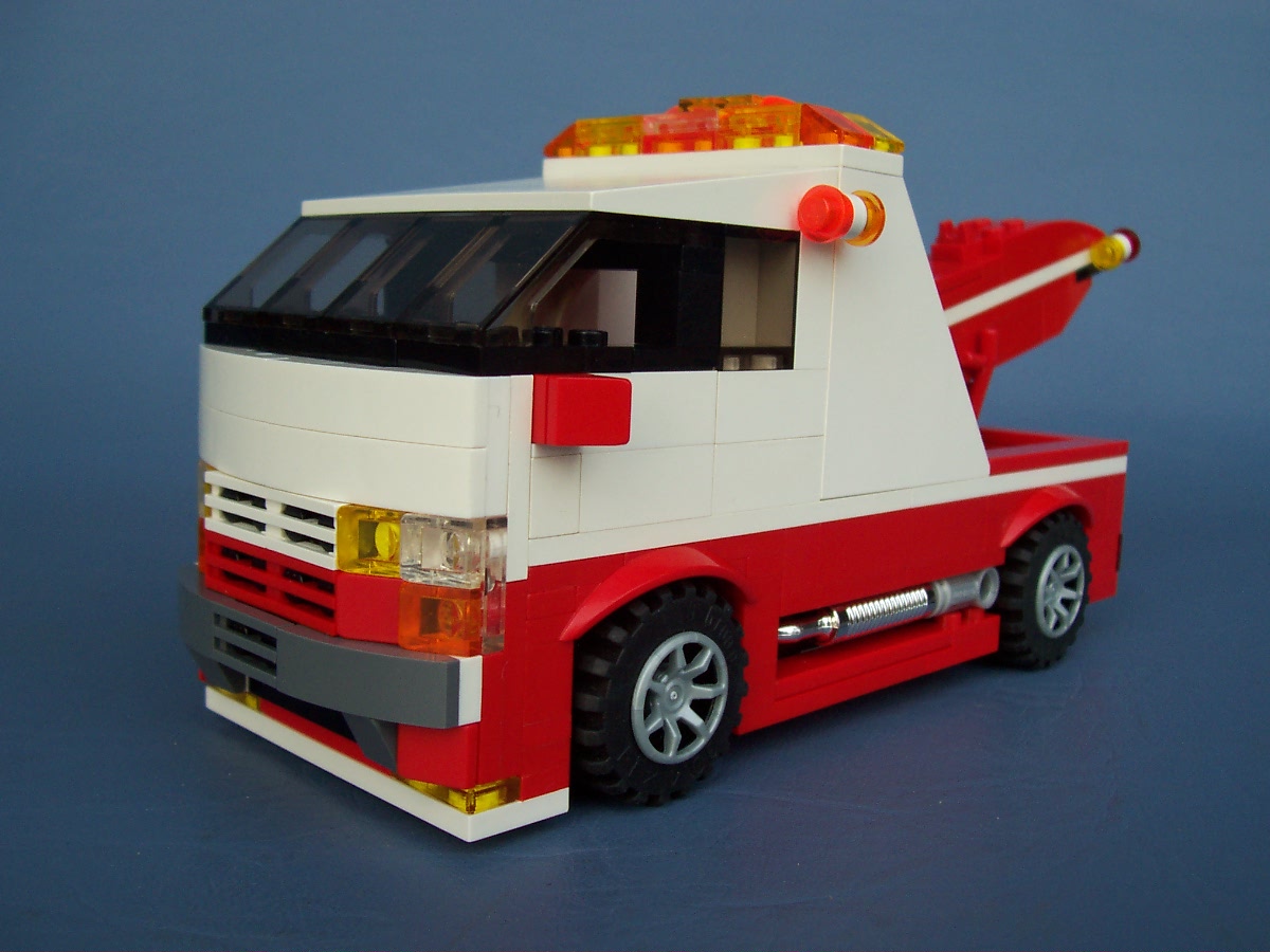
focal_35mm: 37
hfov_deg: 50.1
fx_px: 1357
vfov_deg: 38.7
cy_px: 476
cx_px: 635
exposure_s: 1/250
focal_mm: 5.6
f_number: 2.8
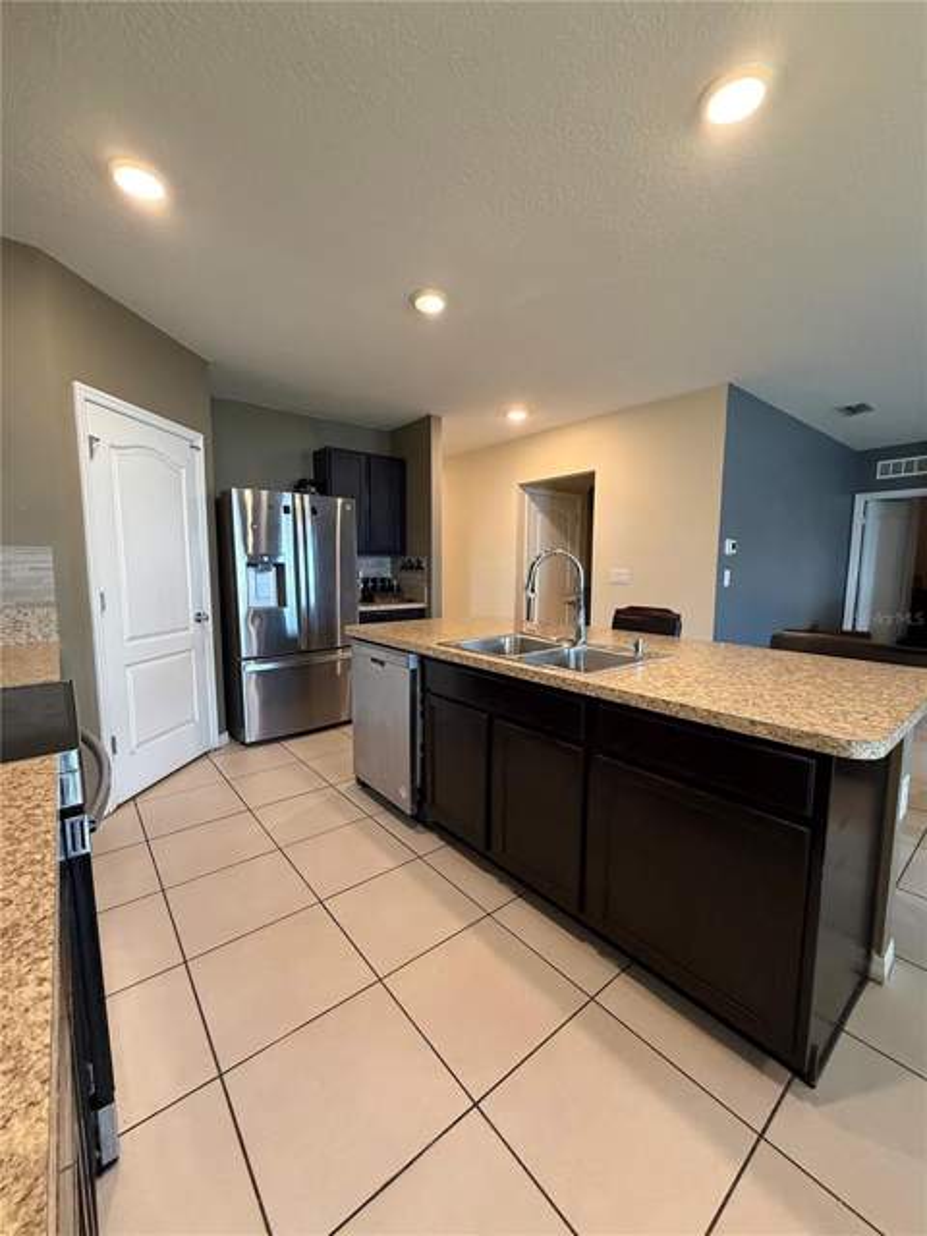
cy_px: 618
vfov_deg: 102.1
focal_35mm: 14
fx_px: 500
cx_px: 464
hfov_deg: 85.7
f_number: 2.2
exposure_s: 1/60
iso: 500
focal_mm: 2.22
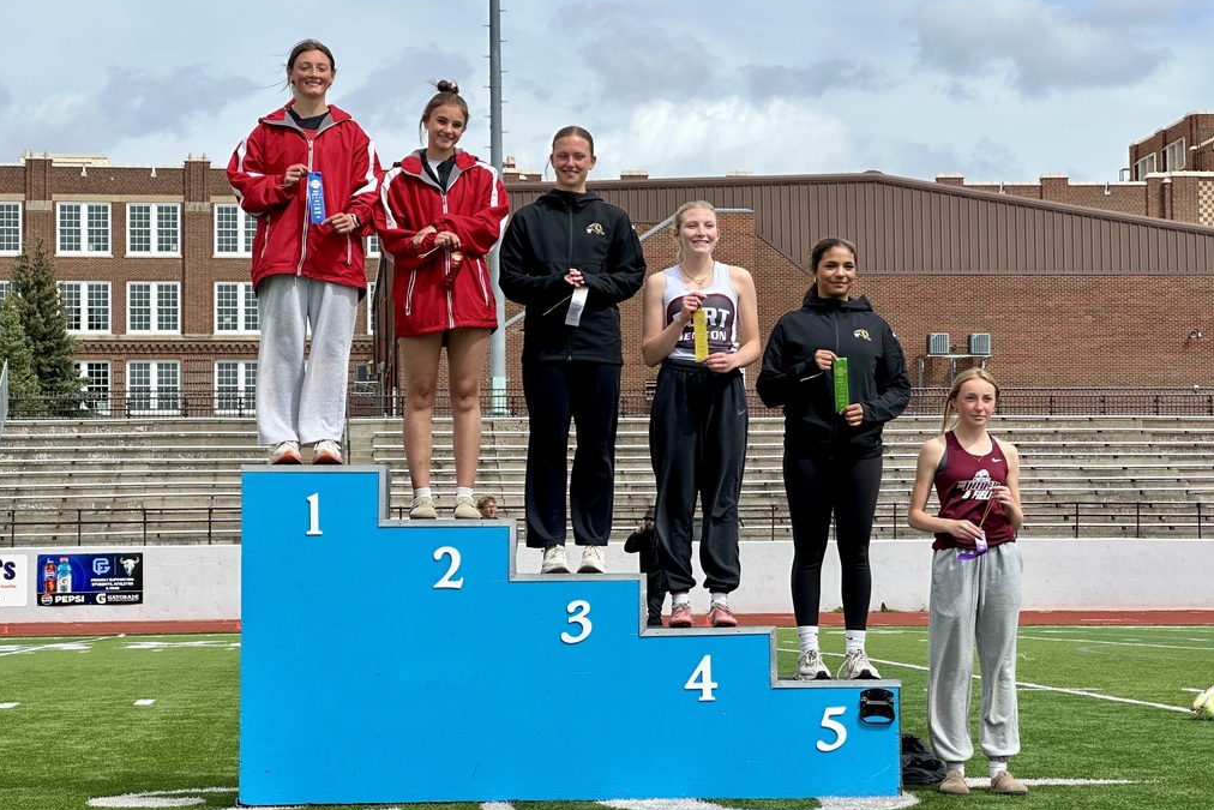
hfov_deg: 25.1
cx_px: 611
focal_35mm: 81
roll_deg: +0.1
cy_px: 373
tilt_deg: +4.2
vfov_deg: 16.9
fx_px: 2732
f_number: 2.8
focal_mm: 9
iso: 32
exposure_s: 1/1024
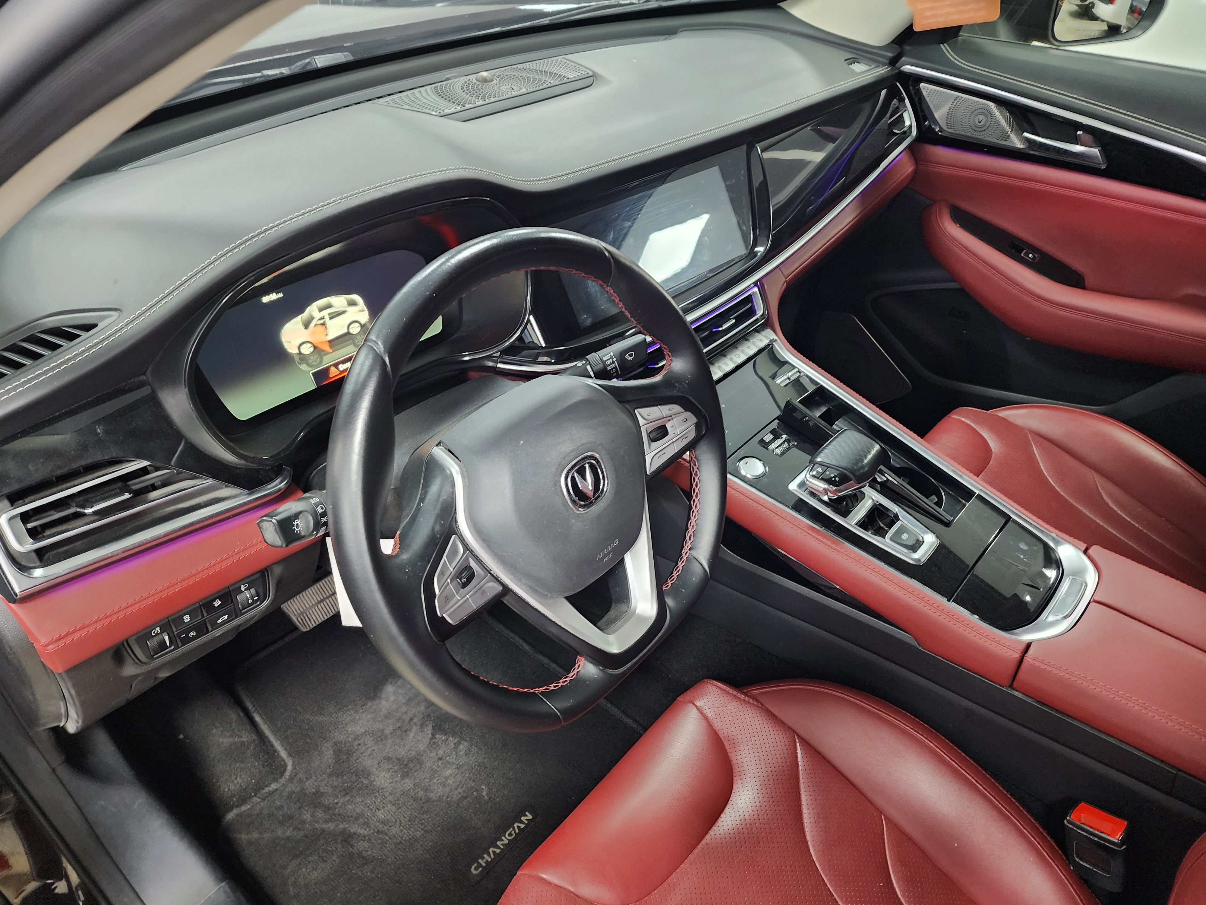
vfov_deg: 58.9
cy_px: 452
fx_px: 801
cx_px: 603
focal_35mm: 23
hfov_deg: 73.9
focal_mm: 6.4
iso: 640
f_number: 1.8
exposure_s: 1/25
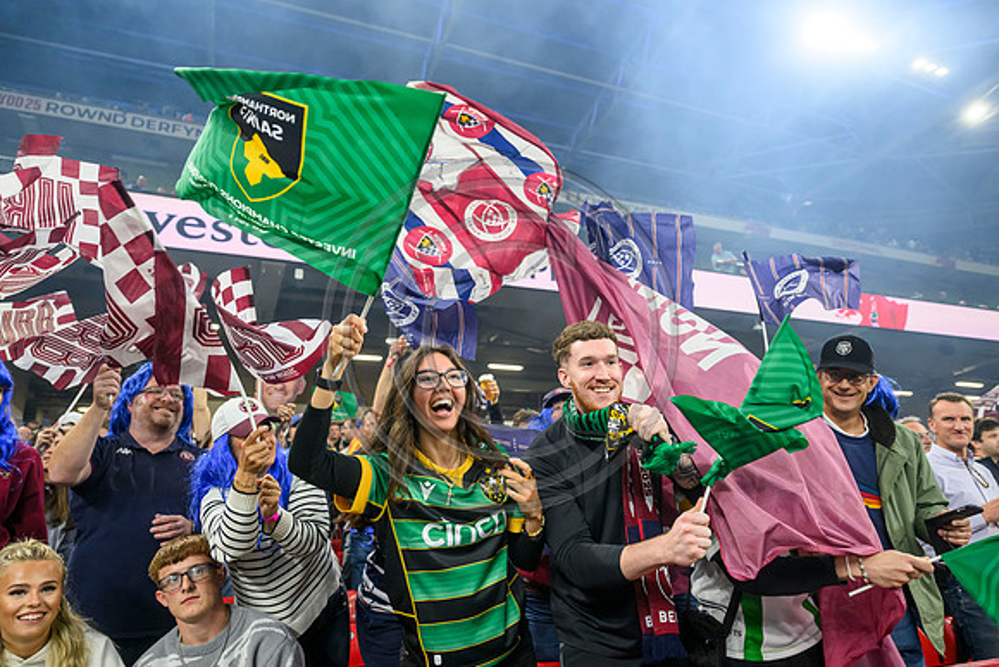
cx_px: 500
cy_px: 334
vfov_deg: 53.2
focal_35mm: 24
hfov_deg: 73.7
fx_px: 666
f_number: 3.2
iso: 3200
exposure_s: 1/1250
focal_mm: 24
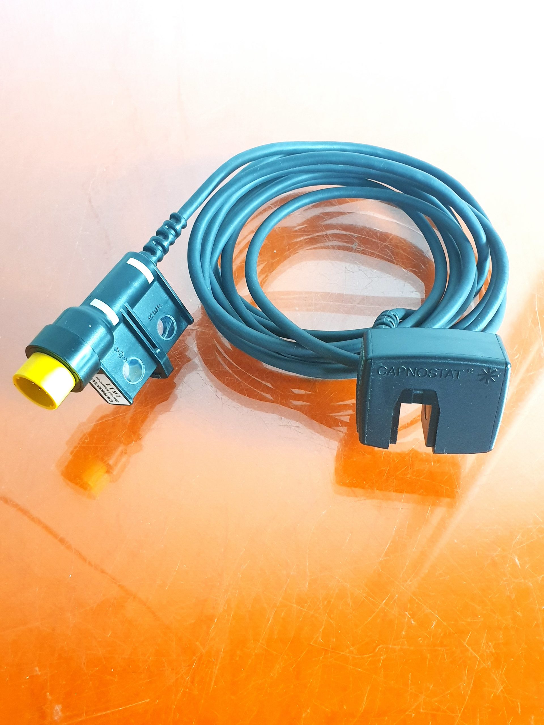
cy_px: 362
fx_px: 545
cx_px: 272
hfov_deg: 53.1
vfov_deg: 67.3
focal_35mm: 26
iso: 320
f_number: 2.4
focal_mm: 4.3
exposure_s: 1/33
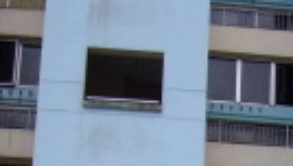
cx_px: 435
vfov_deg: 6.9
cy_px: 432
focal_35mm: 165
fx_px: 1284
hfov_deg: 12.4
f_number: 2.8
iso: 107
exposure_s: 1/125
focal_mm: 6.2
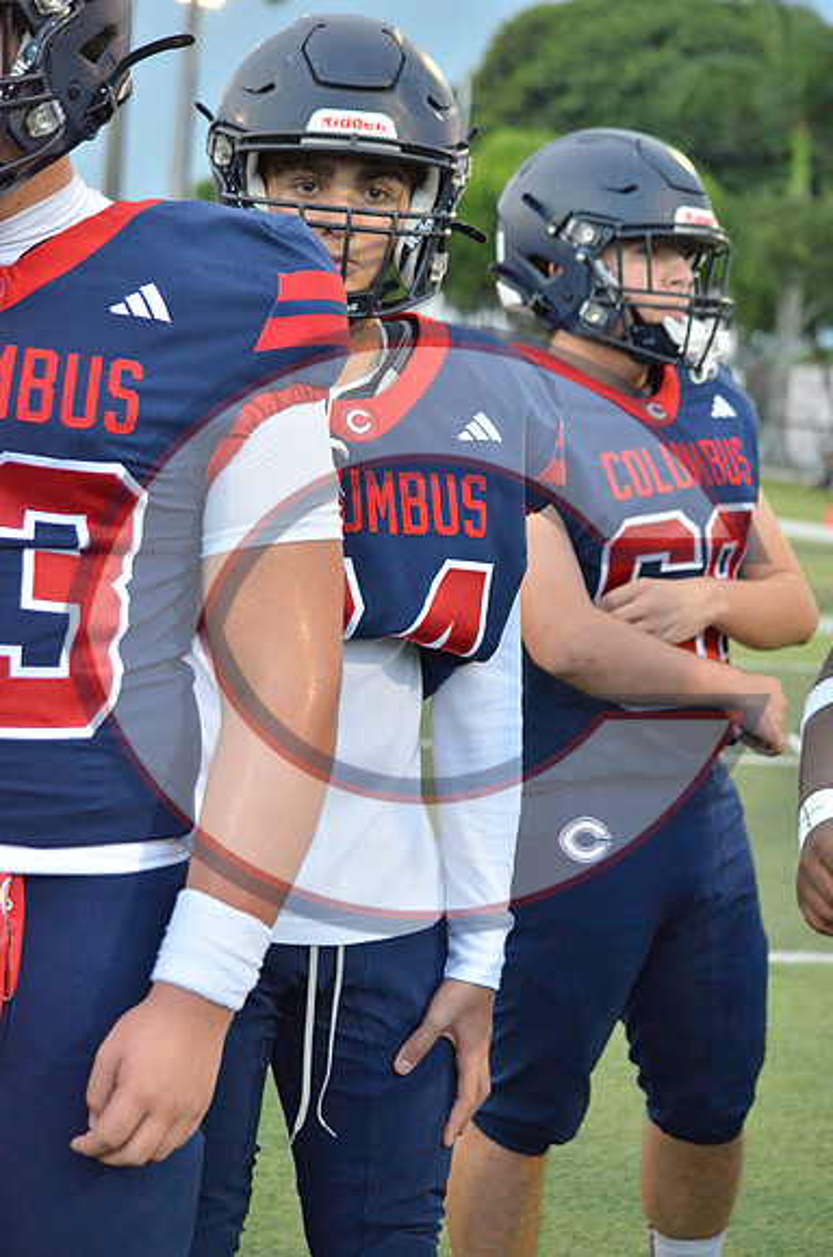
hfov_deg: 15.6
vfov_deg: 23.4
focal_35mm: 87
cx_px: 416
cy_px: 628
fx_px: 3034
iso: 3200
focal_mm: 58
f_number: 4.5
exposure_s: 1/500
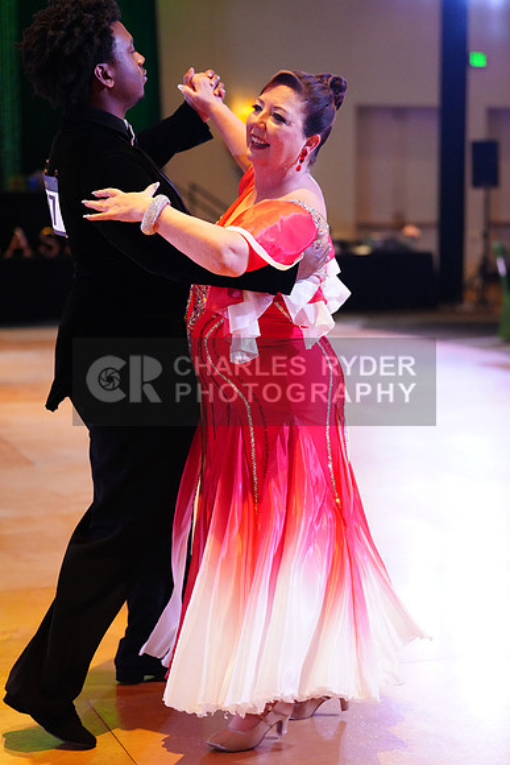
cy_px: 382
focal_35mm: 70
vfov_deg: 28.8
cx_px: 255
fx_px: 1486
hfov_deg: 19.5
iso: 5000
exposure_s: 1/400
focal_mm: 70
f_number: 2.8
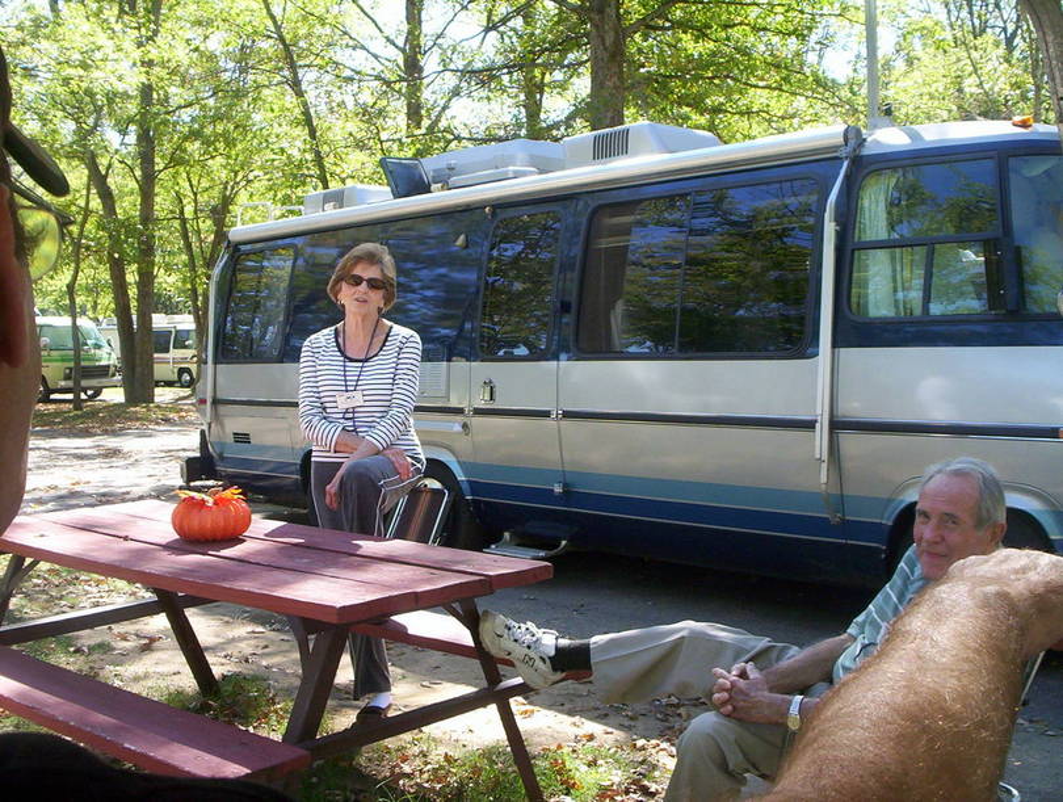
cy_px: 401
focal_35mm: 38
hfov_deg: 48.9
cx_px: 532
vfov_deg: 37.8
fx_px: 1169
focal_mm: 4.99
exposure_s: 1/105
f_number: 4.5
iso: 100
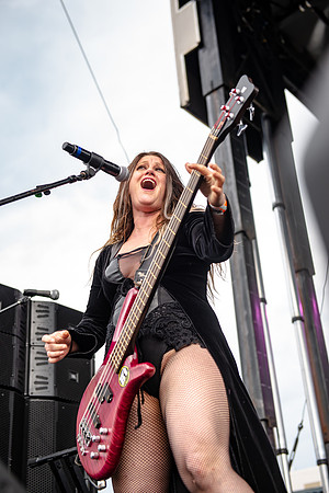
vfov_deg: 38.2
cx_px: 164
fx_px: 713
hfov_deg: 26.0
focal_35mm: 52
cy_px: 246
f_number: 3.2
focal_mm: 52
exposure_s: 1/320
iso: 200
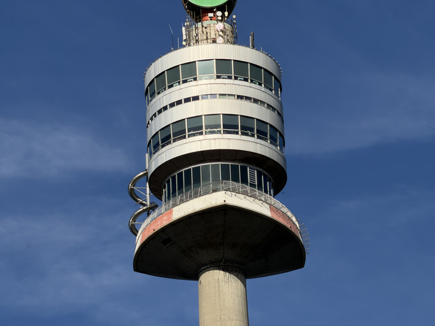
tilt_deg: +26.3
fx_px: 2513
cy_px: 163
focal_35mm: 200
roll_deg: +2.8
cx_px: 218
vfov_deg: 7.4
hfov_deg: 9.9
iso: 16
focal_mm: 16.89
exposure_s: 1/1190
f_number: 2.8
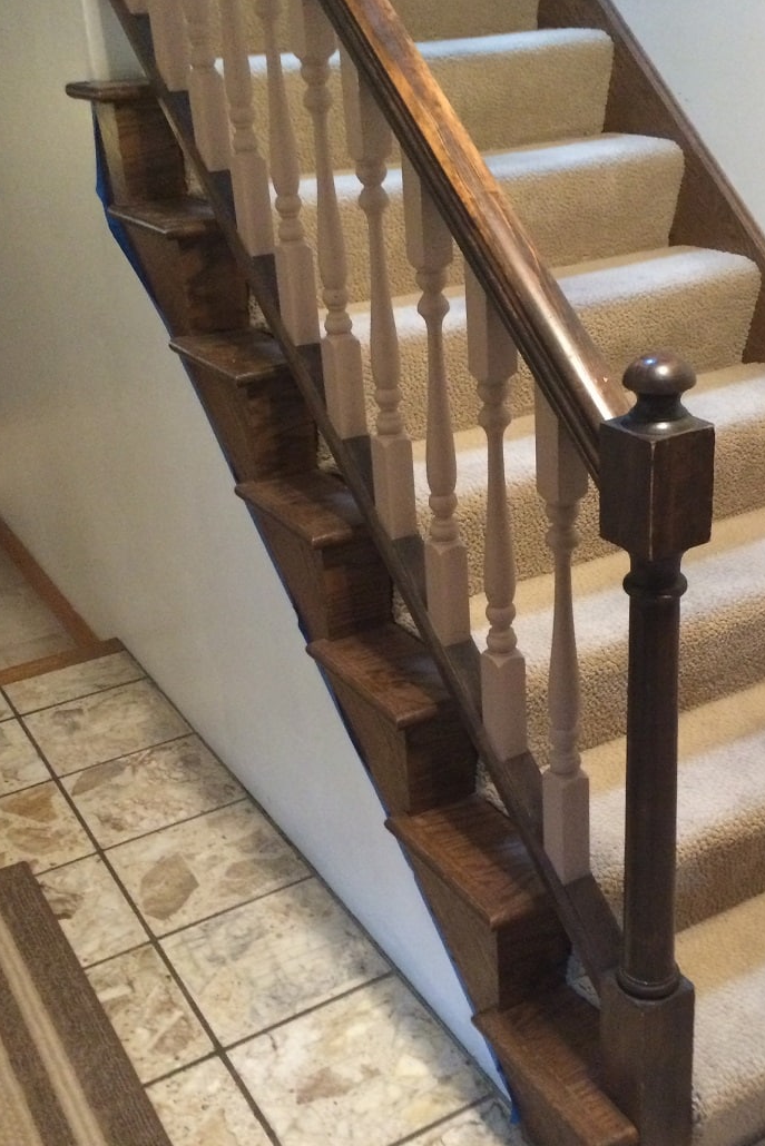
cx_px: 445
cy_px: 564
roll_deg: +1.4
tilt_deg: -23.2
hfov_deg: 32.6
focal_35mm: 41
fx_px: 1306
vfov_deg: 47.4
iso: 320
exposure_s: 1/20
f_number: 2.2
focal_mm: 4.15
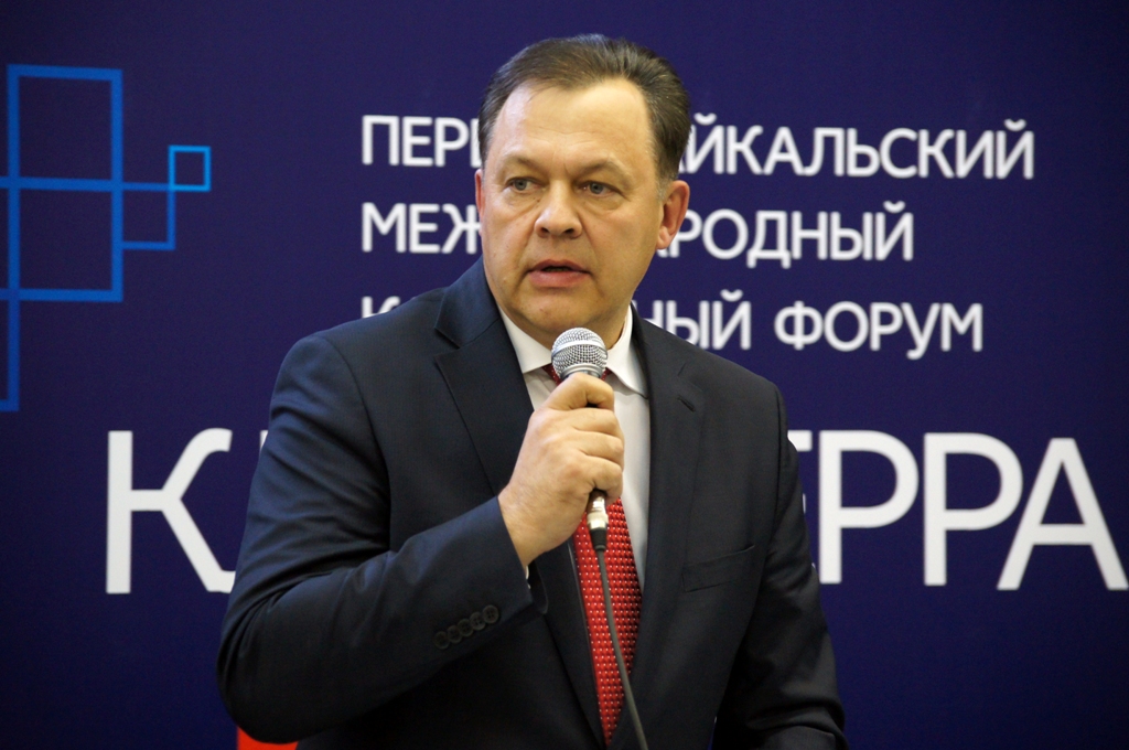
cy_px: 375
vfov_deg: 8.3
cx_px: 564
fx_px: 5168
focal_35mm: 165
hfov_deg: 12.5
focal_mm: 110
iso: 1600
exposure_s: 1/50
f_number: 4.5
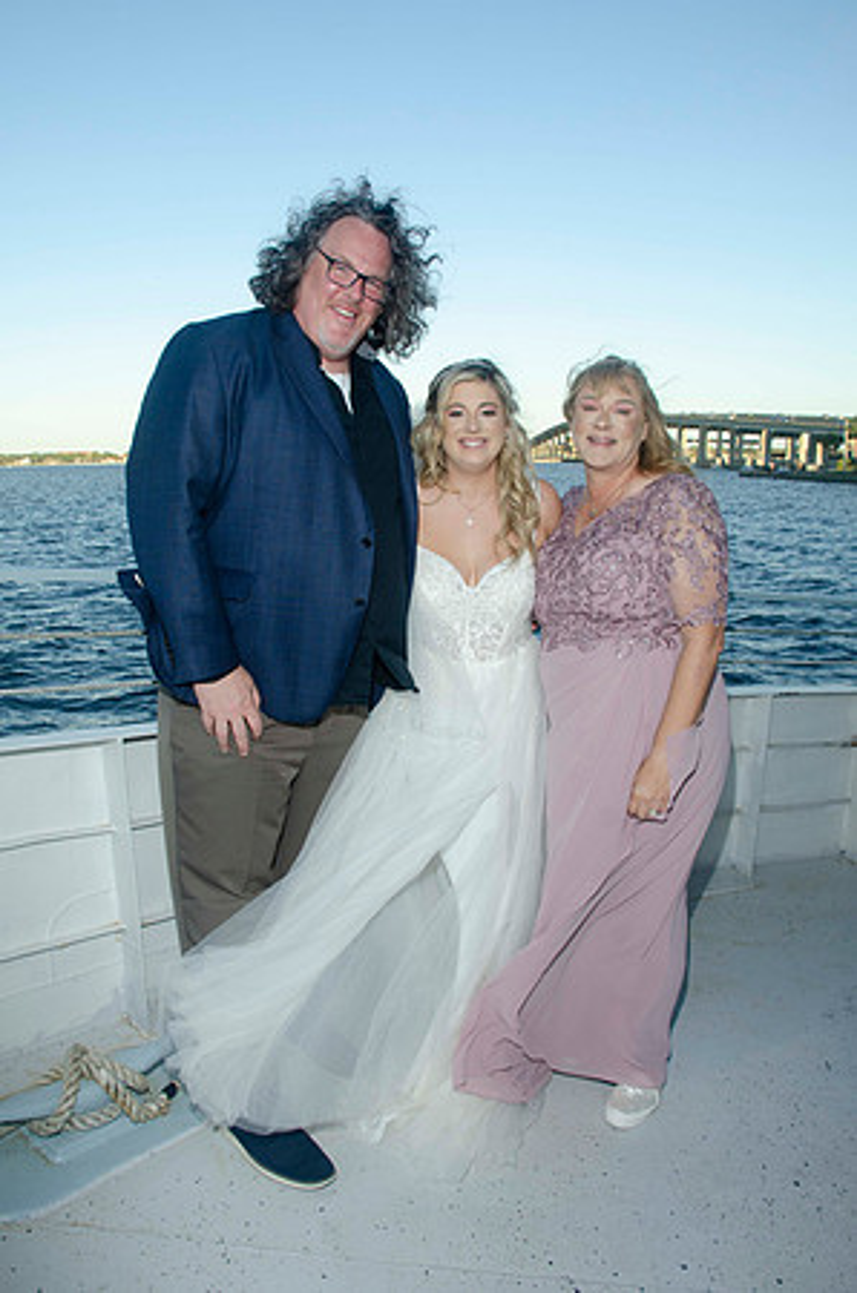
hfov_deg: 47.7
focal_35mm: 27
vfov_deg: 67.5
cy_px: 646
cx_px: 428
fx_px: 969
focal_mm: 18
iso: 200
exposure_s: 1/250
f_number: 7.1
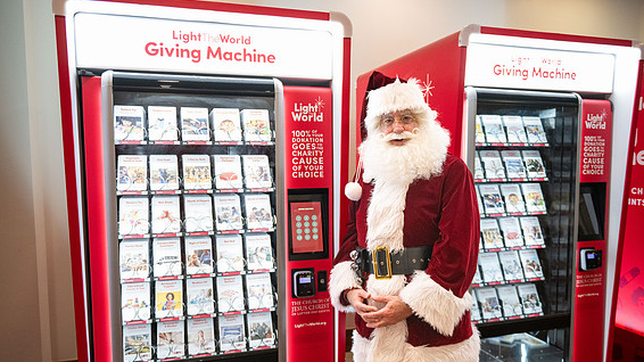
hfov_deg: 66.1
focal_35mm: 29
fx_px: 495
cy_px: 205
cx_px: 329
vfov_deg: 40.1
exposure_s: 1/400
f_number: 2.8
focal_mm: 27
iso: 4000
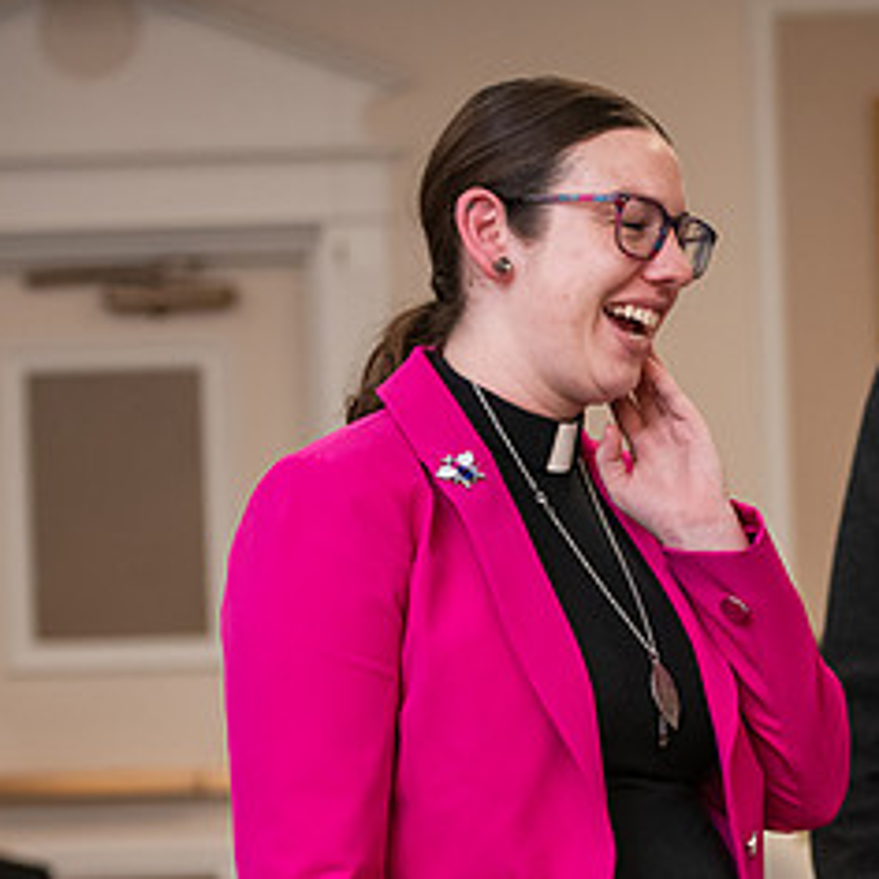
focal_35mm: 146
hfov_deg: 11.8
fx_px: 4194
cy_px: 628
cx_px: 864
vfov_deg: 11.9
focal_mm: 70
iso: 2000
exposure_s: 1/200
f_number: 3.2
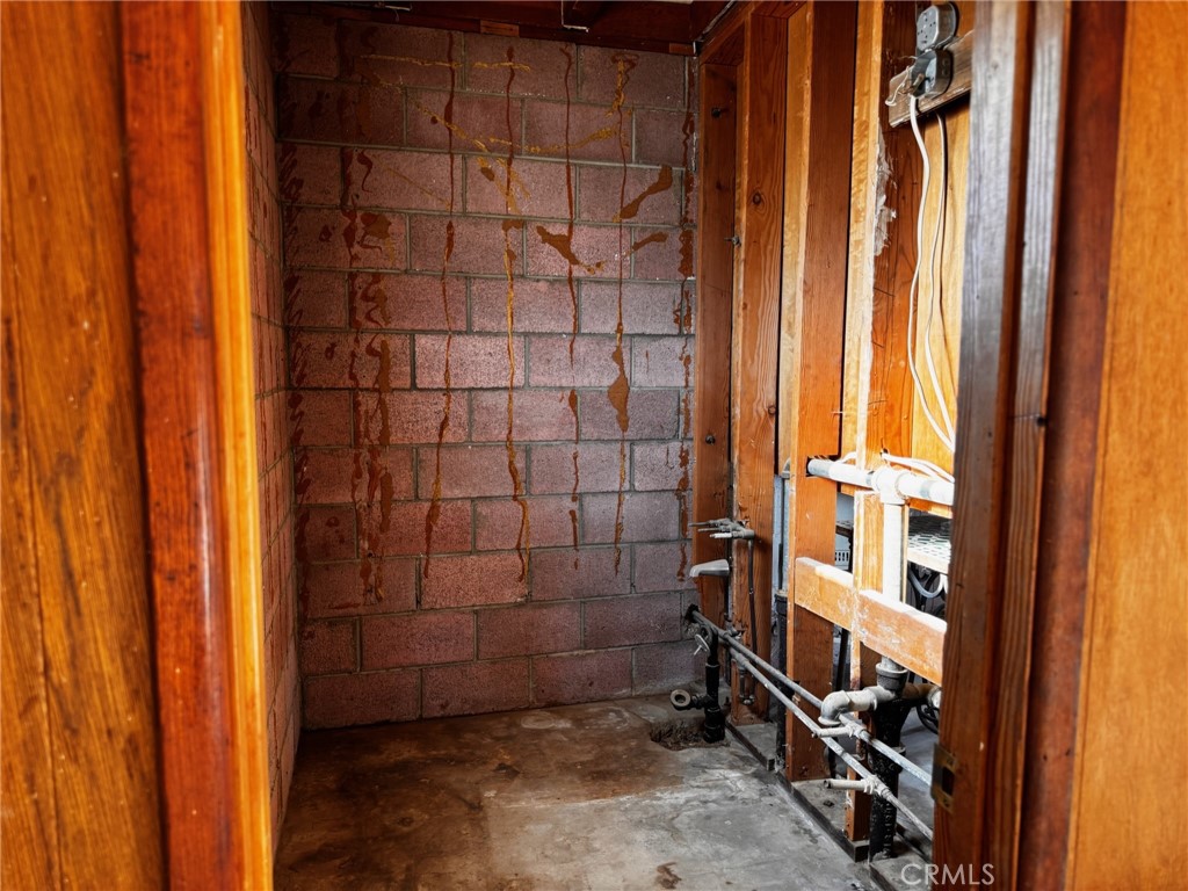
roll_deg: -0.4
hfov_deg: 71.6
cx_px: 594
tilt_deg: -6.3
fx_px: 824
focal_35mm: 24
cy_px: 446
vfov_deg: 56.8
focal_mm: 6.76
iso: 160
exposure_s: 1/121
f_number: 1.78
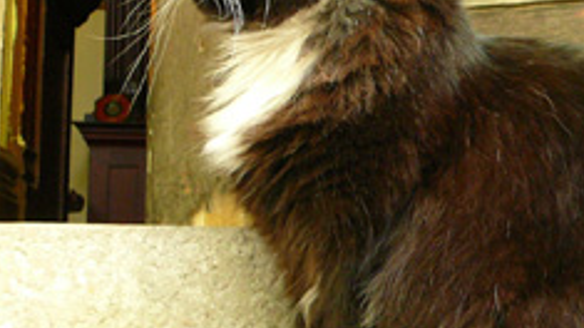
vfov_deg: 12.3
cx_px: 534
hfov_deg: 21.3
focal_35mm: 98
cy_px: 139
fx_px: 1517
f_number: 3.4
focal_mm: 7.3
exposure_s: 1/20
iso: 200
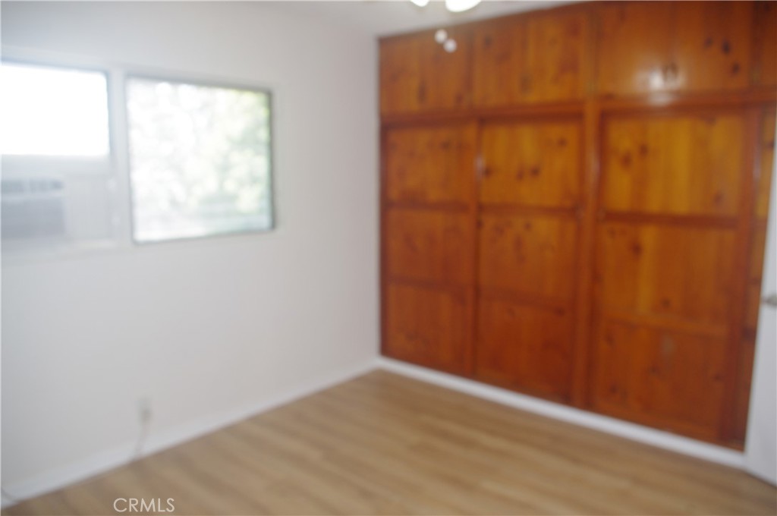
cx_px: 388
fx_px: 582
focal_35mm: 27
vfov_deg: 47.8
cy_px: 258
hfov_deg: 67.4
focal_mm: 18
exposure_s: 1/15
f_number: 7.1
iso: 400
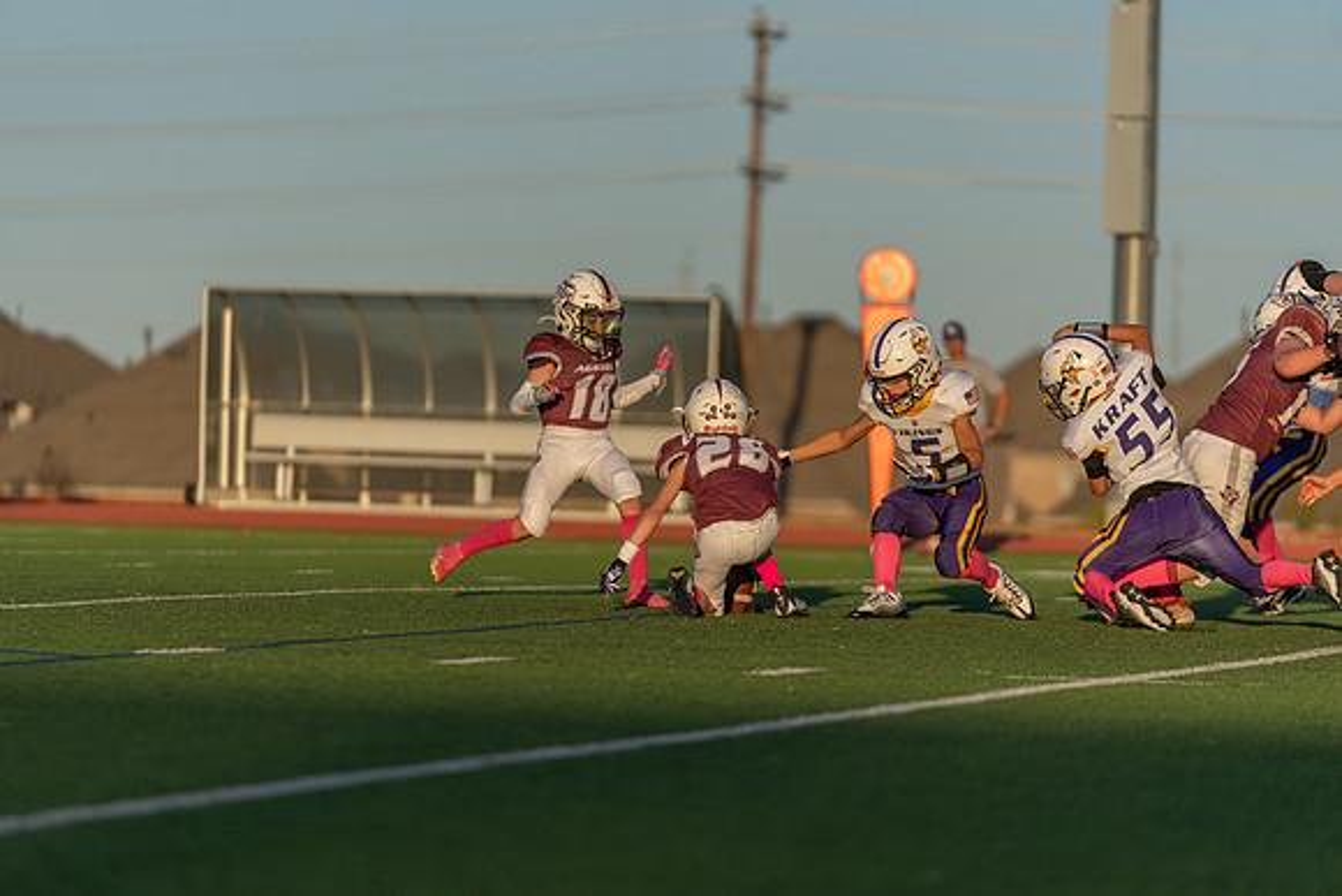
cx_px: 671
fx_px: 7457
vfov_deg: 6.9
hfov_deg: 10.3
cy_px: 448
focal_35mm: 200
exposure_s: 1/3200
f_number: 2.8
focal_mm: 200
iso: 250
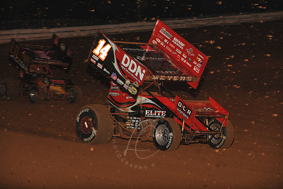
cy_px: 94
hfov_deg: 14.2
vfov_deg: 9.5
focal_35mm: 145
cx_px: 142
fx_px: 1139
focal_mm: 145
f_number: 7.1
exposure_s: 1/320
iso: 1250
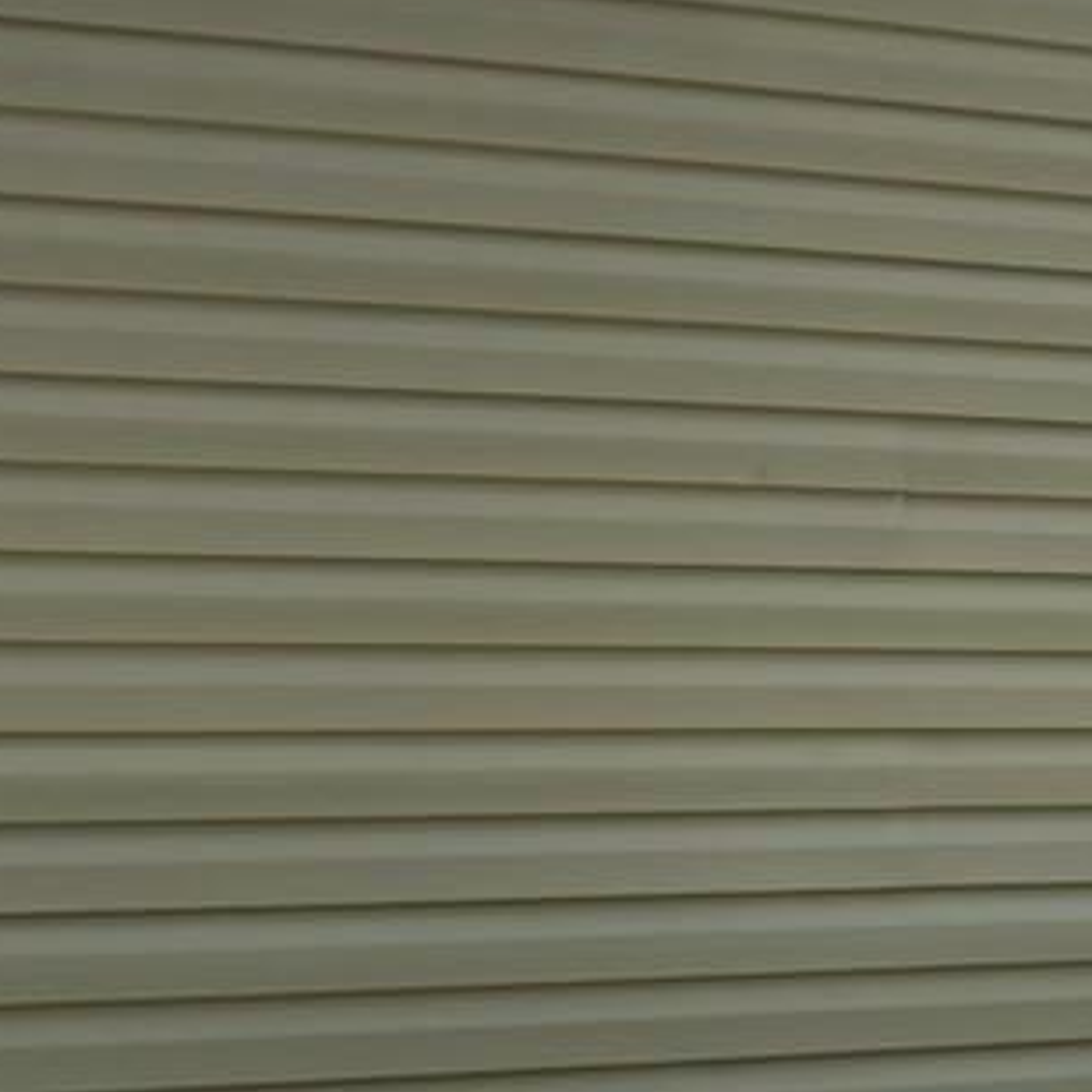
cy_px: 615
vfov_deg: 15.8
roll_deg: +2.6
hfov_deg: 14.7
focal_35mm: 110
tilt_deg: +5.7
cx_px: 1672
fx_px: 3926
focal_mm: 6.76
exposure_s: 1/4167
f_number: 1.78
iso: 125
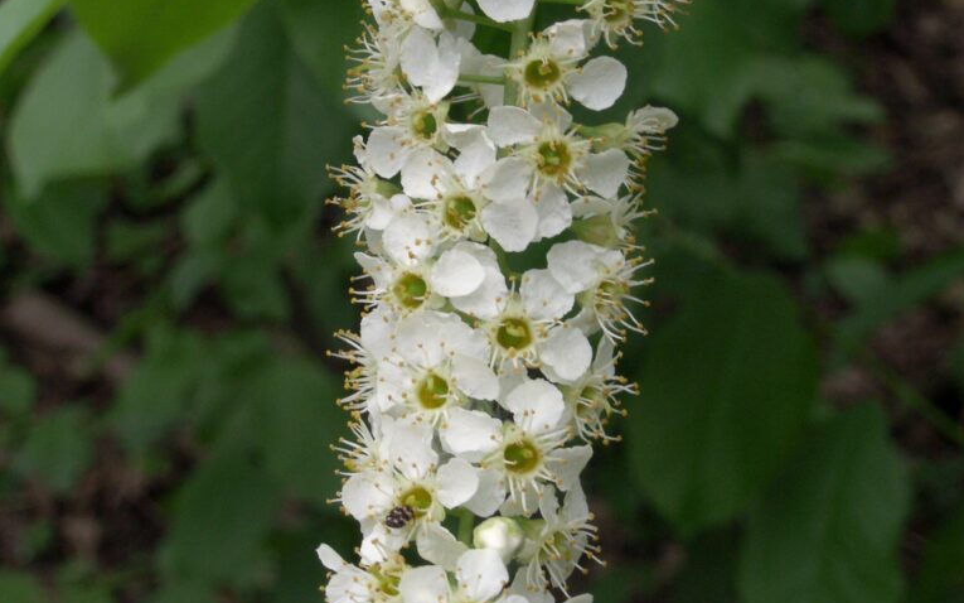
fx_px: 2312
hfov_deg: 23.6
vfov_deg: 14.8
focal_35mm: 88
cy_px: 338
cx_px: 483
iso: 50
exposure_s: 1/100
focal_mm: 10.28
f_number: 5.6
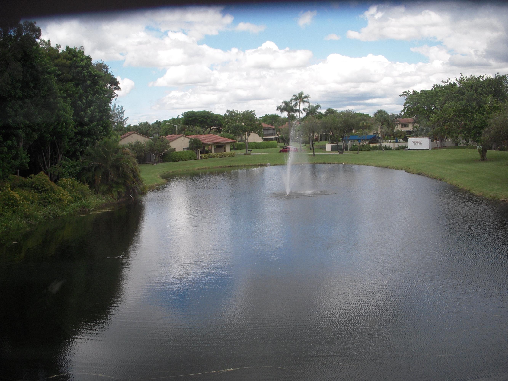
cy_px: 190
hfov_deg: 49.0
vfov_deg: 37.7
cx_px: 254
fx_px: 558
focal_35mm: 38
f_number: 3.3
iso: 100
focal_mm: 6.3
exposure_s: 1/800
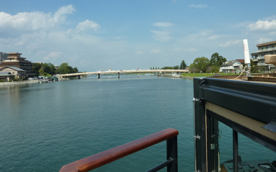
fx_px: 203
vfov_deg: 45.9
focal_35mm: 27
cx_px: 138
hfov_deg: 68.4
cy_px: 74
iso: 125
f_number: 5.6
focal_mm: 4.1
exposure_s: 1/400
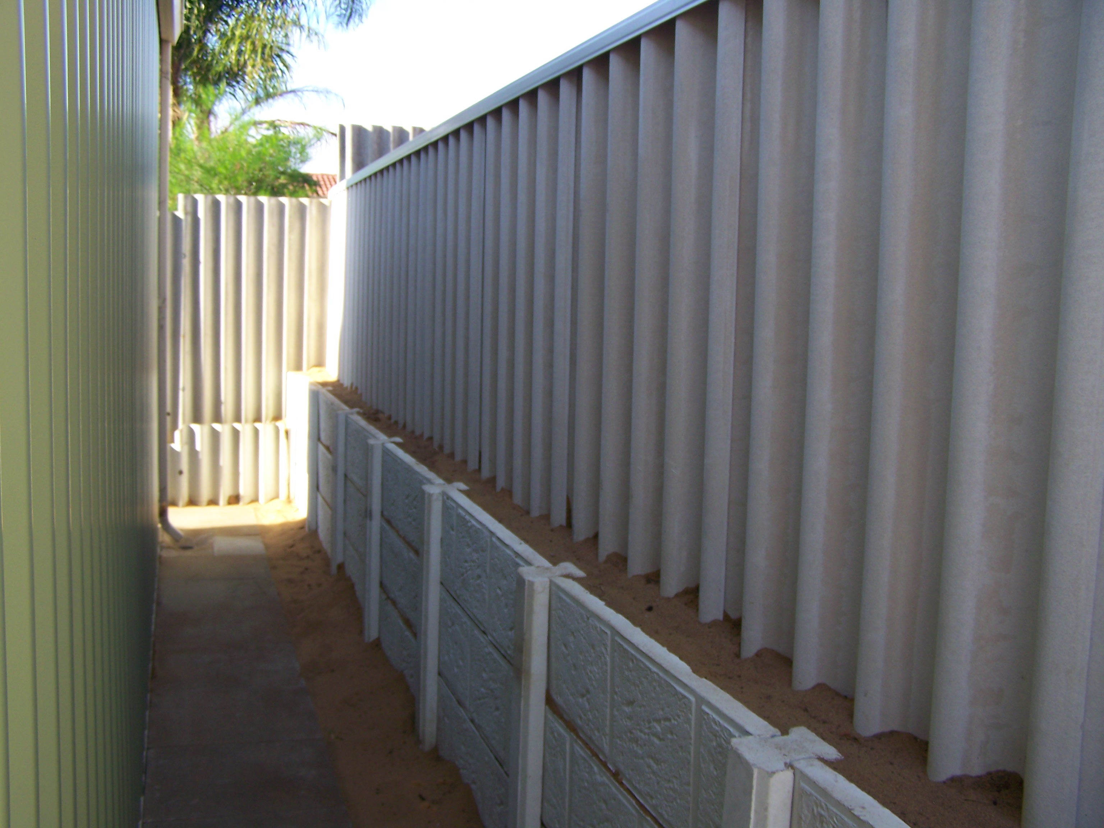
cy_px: 414
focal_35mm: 38
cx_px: 552
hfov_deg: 49.0
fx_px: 1212
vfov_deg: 37.7
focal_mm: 6.3
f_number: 2.8
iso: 64
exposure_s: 1/160
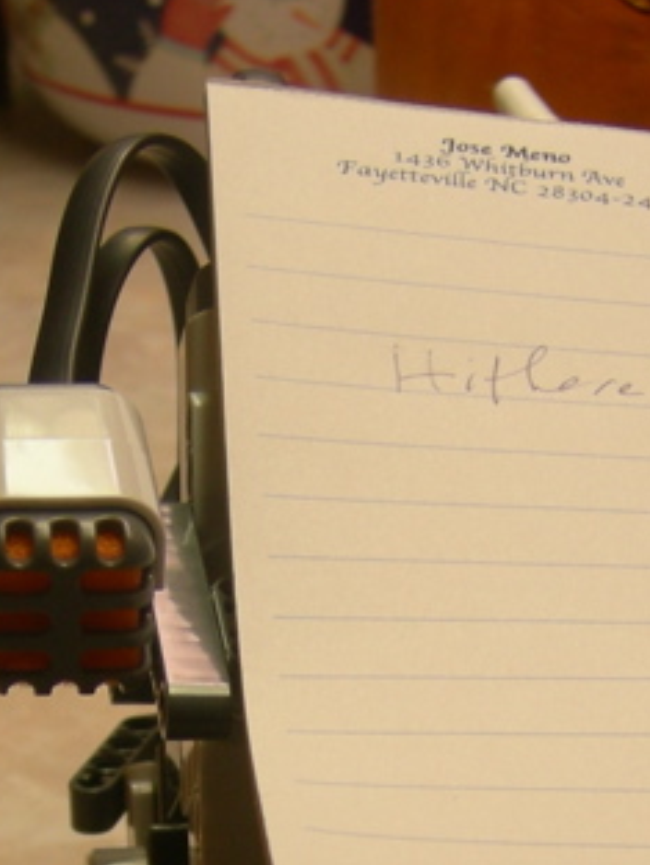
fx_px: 2452
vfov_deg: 19.2
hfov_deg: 15.1
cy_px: 940
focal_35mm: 98
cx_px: 444
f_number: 2.7
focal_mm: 7.5
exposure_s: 1/56.1
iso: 64
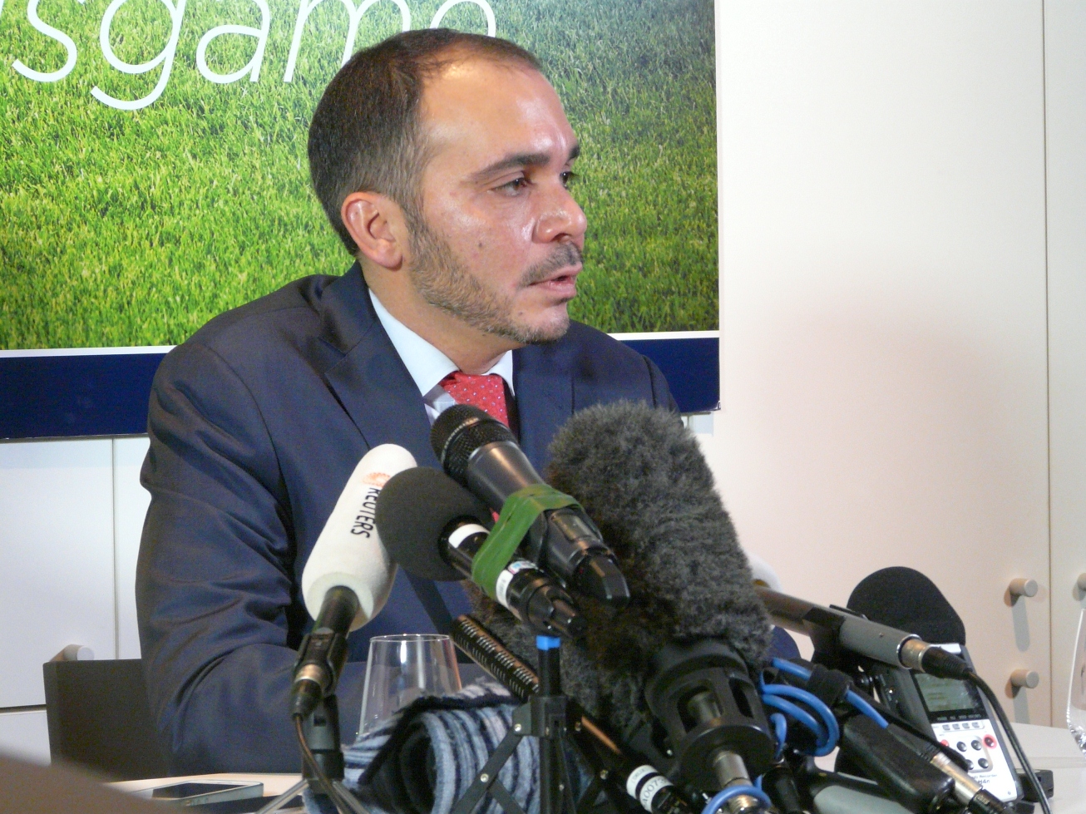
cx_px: 543
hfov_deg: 13.1
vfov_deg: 9.8
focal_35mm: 151
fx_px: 4736
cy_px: 407
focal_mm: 24.7
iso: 400
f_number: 3.6
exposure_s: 1/20
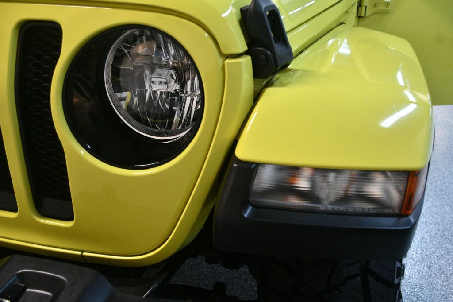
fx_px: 415
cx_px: 226
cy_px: 151
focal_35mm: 33
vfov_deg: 39.9
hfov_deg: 57.2
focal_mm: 22
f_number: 3.5
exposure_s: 1/125
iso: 1600
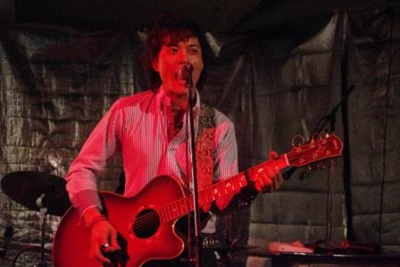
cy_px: 134
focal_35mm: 117
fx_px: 1300
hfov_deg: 17.5
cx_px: 200
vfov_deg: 11.7
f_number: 5.6
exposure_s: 1/40
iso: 12800
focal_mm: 78
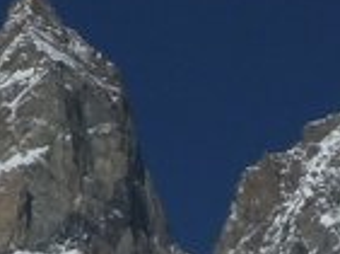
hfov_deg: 5.5
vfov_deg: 4.2
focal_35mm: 353
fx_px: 3458
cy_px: 421
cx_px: -429
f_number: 14
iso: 80
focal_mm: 9.1
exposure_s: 1/200
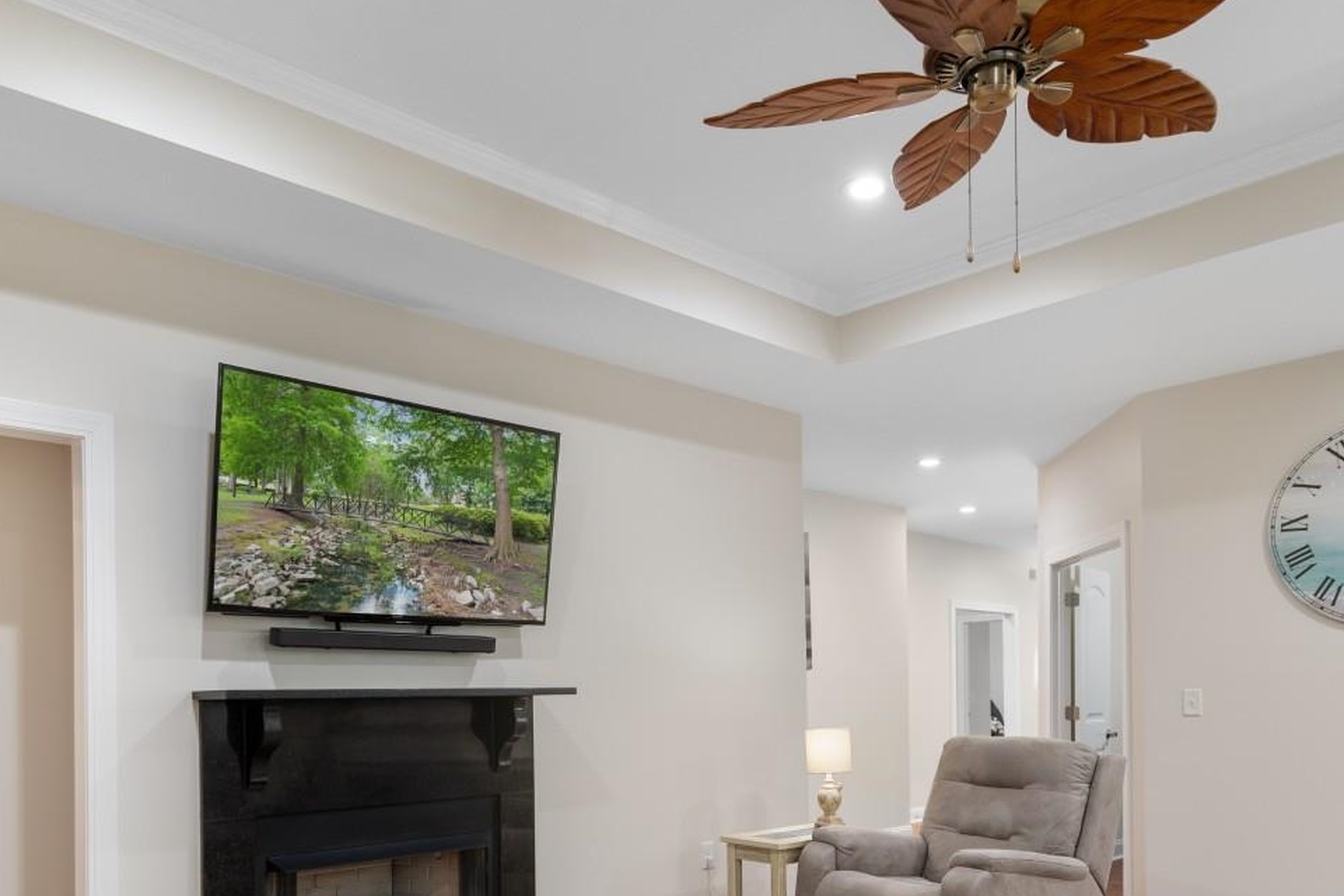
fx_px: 1008
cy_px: 683
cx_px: 668
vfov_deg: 46.1
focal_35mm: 27
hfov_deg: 67.4
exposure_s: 1/4
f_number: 4.8
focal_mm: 11
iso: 100
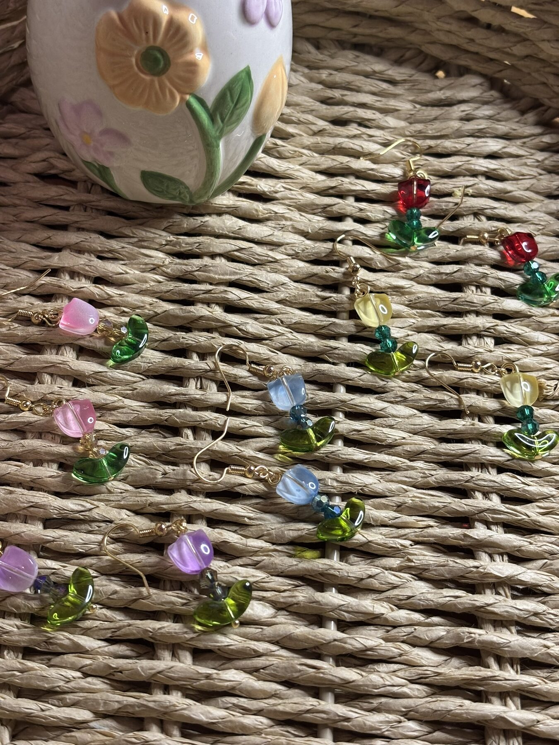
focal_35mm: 52
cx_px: 280
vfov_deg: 36.8
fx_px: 1120
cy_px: 372
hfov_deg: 28.0
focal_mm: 5.96
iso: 125
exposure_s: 1/50
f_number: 1.6
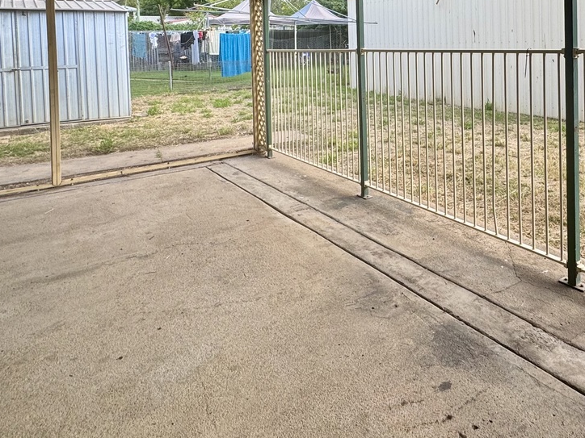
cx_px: 405
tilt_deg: -2.7
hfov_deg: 59.7
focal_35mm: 29
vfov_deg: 44.7
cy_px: 59
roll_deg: +1.8
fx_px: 490
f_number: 2.2
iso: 40
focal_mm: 2.22
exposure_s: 1/123
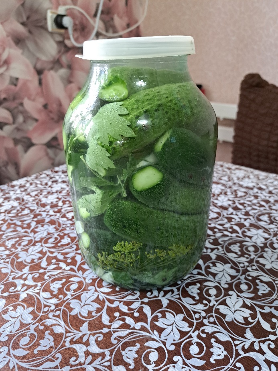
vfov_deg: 71.6
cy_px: 186
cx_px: 139
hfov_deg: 56.8
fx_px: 257
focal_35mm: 24
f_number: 1.8
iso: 250
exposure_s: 1/50
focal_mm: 5.23
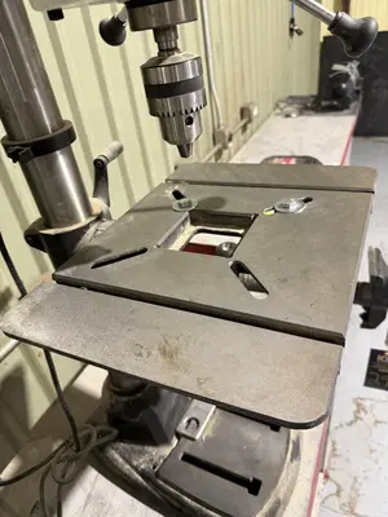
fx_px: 359
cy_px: 258
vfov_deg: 71.6
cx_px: 194
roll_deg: +9.7
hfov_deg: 56.8
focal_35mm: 24
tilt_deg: -34.1
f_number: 1.78
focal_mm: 6.76
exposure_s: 1/60
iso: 250
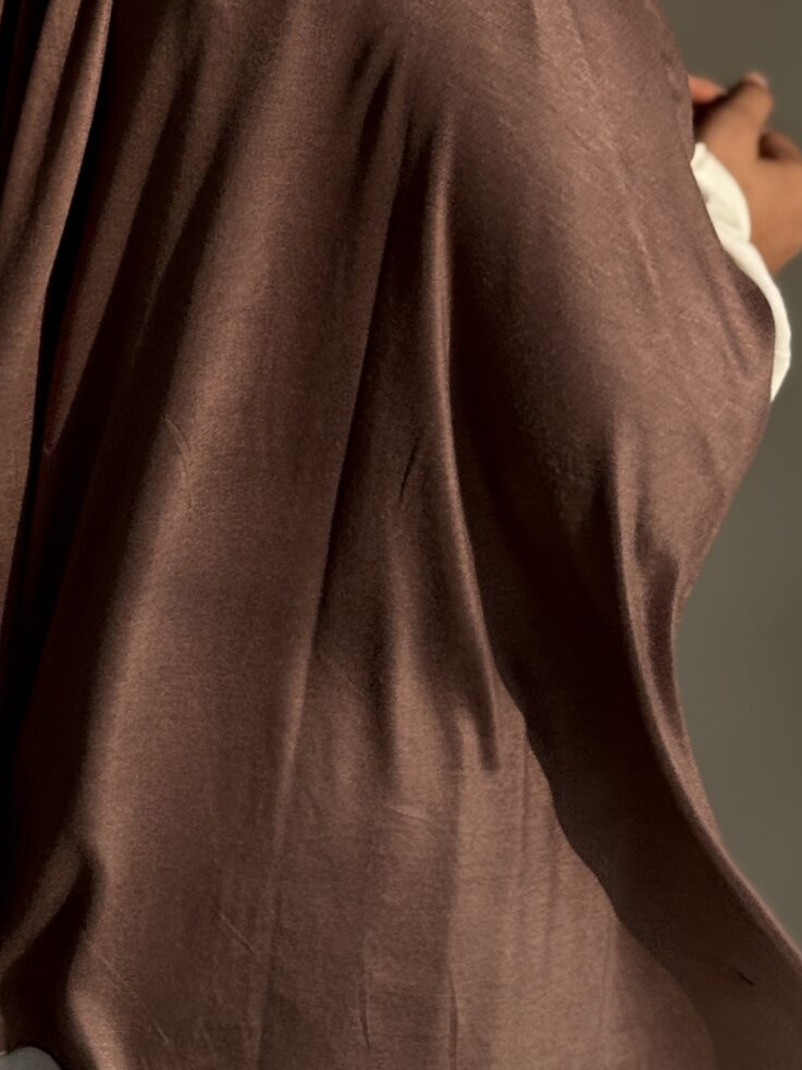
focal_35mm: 125
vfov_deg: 15.3
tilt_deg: -8.6
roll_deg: -2.4
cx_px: 131
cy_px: -168
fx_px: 3862
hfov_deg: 11.8
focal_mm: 6.76
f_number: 1.78
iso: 64
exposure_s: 1/2045
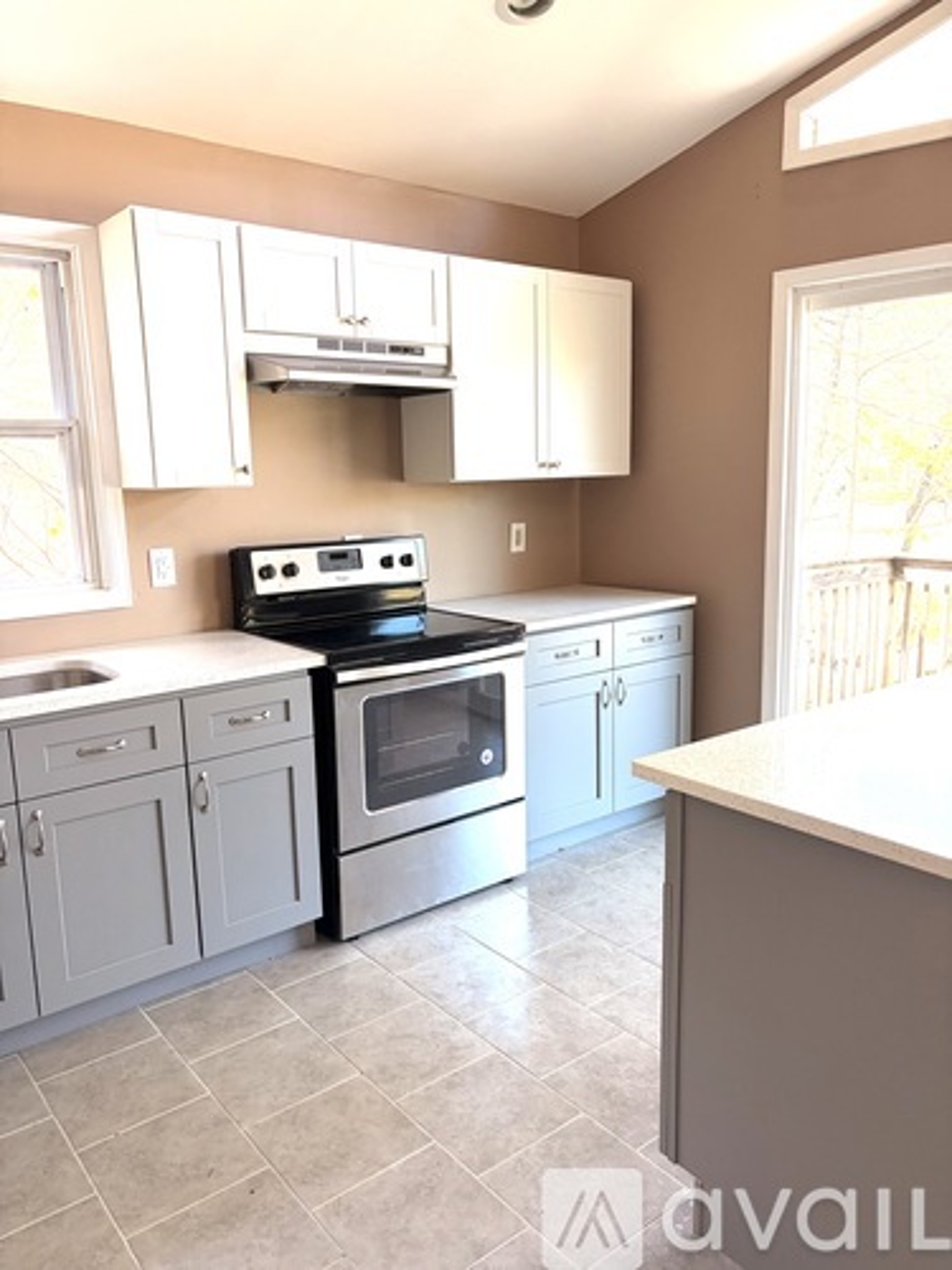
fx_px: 953
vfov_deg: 67.3
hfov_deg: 53.1
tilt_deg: -10.6
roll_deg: +1.2
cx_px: 476
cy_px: 635
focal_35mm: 26
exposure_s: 1/119
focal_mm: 5.96
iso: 125
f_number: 1.6
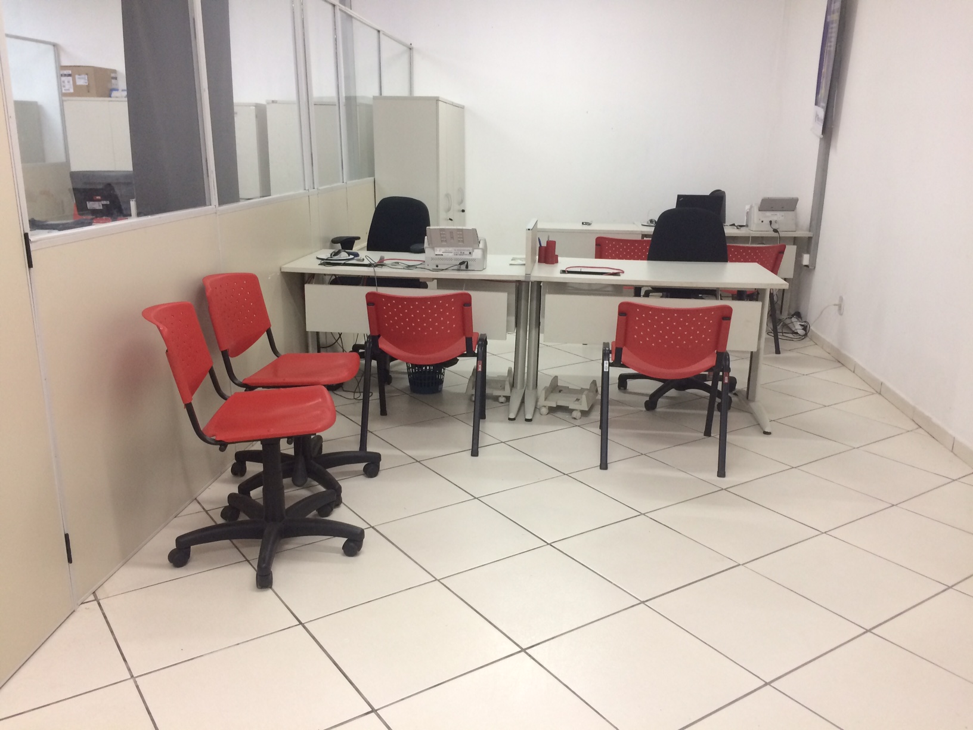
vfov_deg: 48.2
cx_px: 486
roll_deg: -1.4
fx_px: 815
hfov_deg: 61.7
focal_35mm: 29
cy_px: 365
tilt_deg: -15.3
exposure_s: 1/30
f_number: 2.2
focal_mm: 4.15
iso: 100
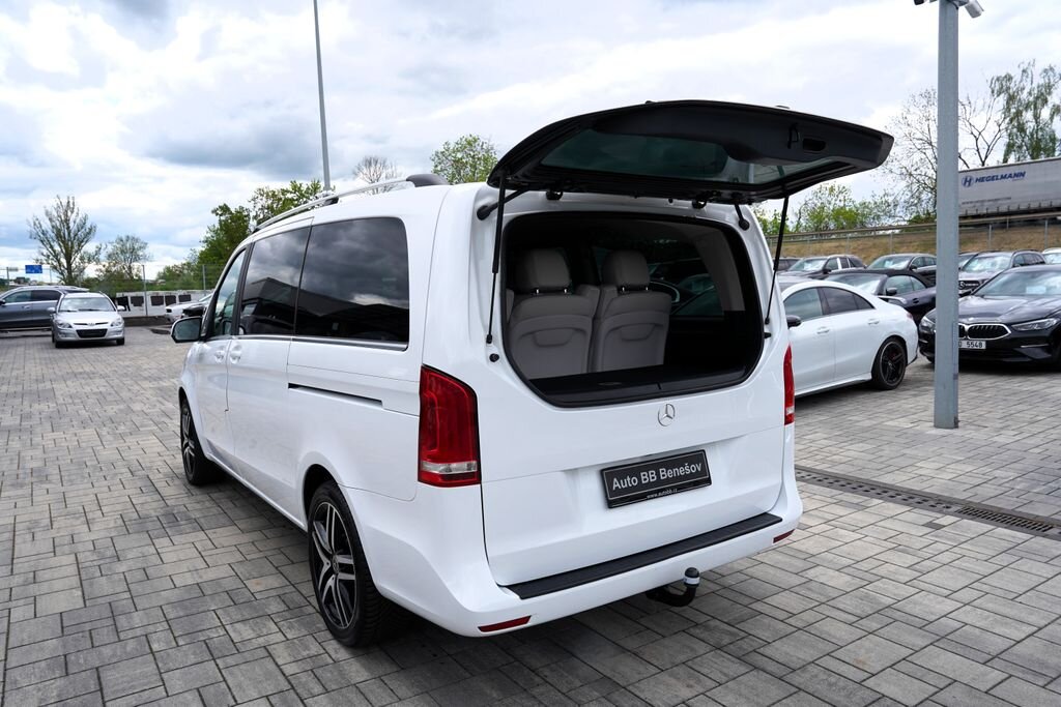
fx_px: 737
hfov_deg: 71.5
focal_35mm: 25
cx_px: 530
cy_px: 354
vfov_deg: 51.3
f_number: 8
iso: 100
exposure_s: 1/250
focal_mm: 25
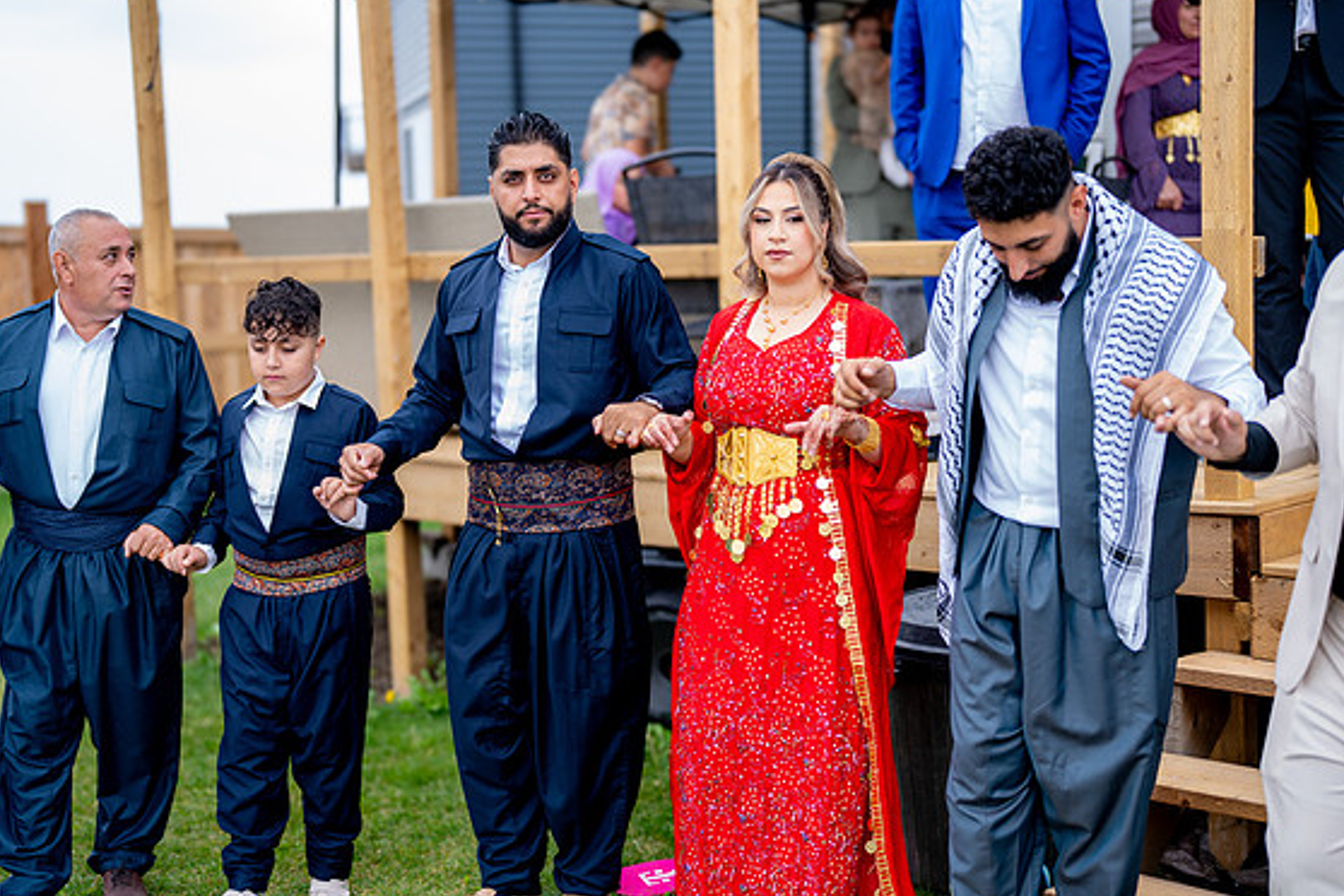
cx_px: 672
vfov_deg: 26.0
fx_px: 1941
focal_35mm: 52
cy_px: 452
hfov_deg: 38.2
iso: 80
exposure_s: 1/800
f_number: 1.4
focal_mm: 50
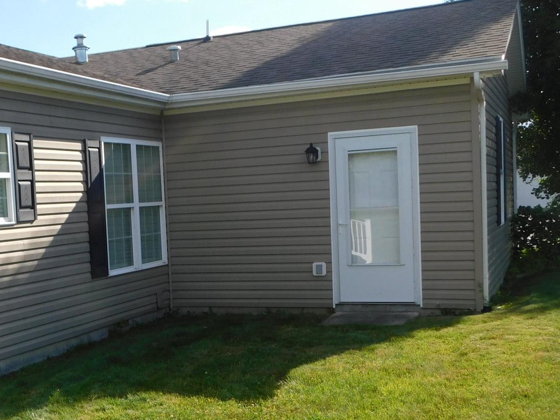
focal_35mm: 53
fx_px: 857
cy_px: 260
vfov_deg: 27.4
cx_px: 121
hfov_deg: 35.1
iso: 125
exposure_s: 1/800
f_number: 3.2
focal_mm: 5.3
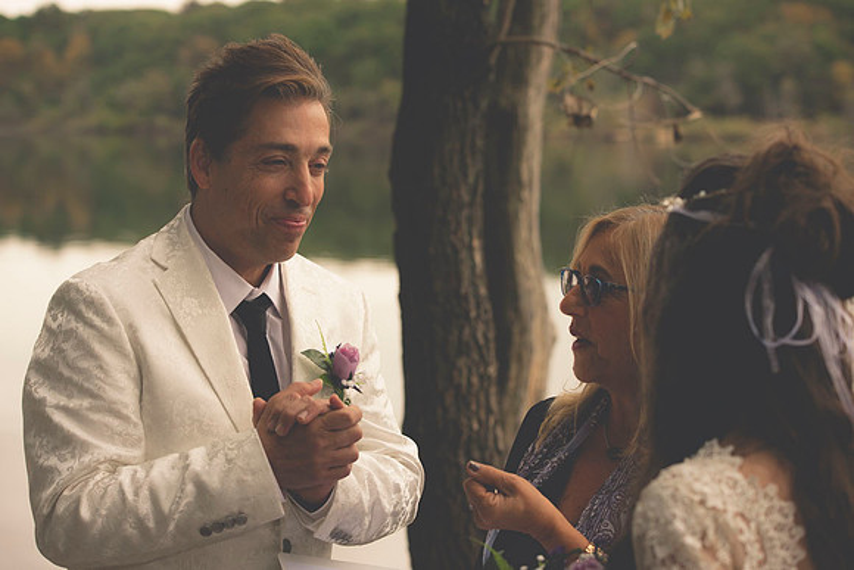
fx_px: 1946
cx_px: 427
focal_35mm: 82
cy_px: 285
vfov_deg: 16.7
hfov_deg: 24.8
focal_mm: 82
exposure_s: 1/200
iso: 160
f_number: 5
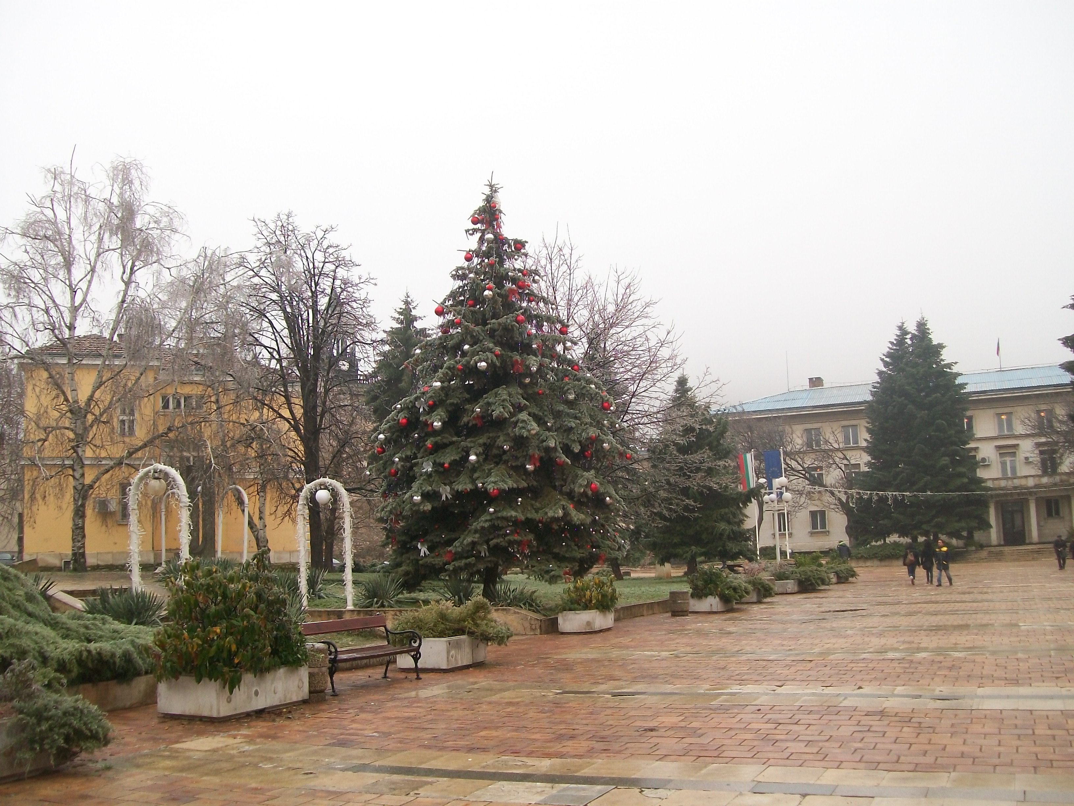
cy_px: 403
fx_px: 1117
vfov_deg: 39.7
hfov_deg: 51.4
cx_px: 537
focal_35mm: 36
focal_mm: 6
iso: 80
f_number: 2.7
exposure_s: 1/200
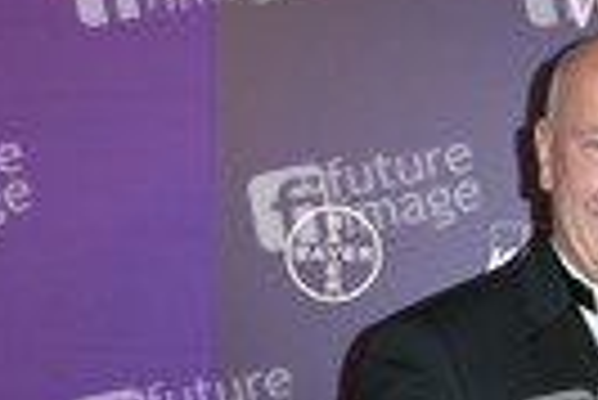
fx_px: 1463
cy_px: 535
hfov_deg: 21.6
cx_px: 695
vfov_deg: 14.8
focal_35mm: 88
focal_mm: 26
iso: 640
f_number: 5.6
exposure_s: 1/250
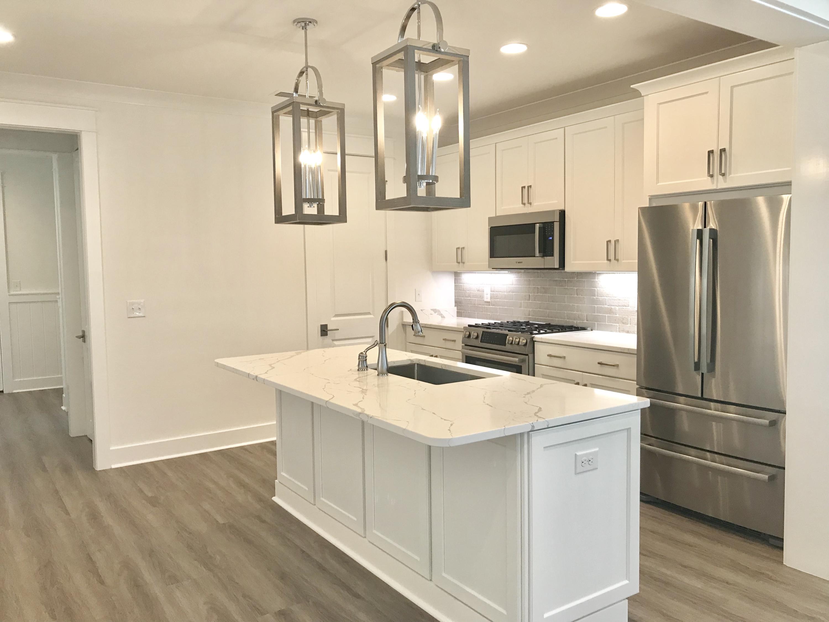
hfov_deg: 63.4
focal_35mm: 28
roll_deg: +0.7
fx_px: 671
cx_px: 414
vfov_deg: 49.7
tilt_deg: -4.0
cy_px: 311
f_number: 1.8
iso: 20
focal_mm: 3.99
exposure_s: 1/40
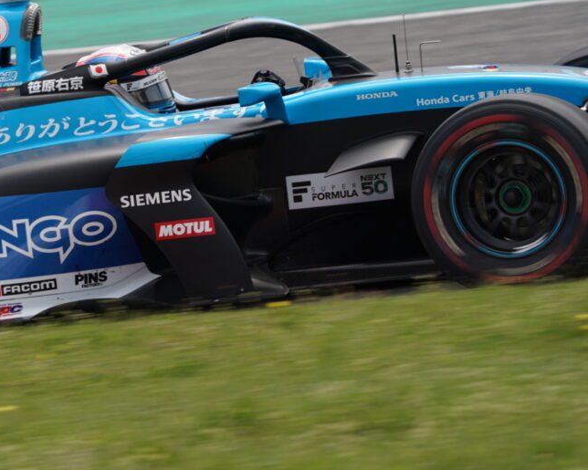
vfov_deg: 2.5
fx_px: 10840
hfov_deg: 3.1
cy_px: 140
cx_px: 107
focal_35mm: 623
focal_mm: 365
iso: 125
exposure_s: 1/500
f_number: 6.3
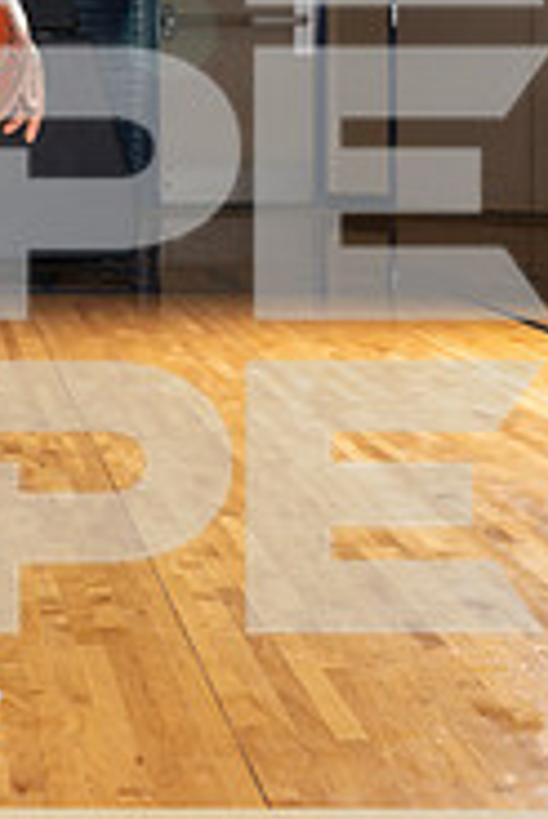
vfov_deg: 22.8
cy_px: 187
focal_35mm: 88
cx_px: -107
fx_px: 2005
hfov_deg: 15.0
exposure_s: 1/250
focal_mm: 36
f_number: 8
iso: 640
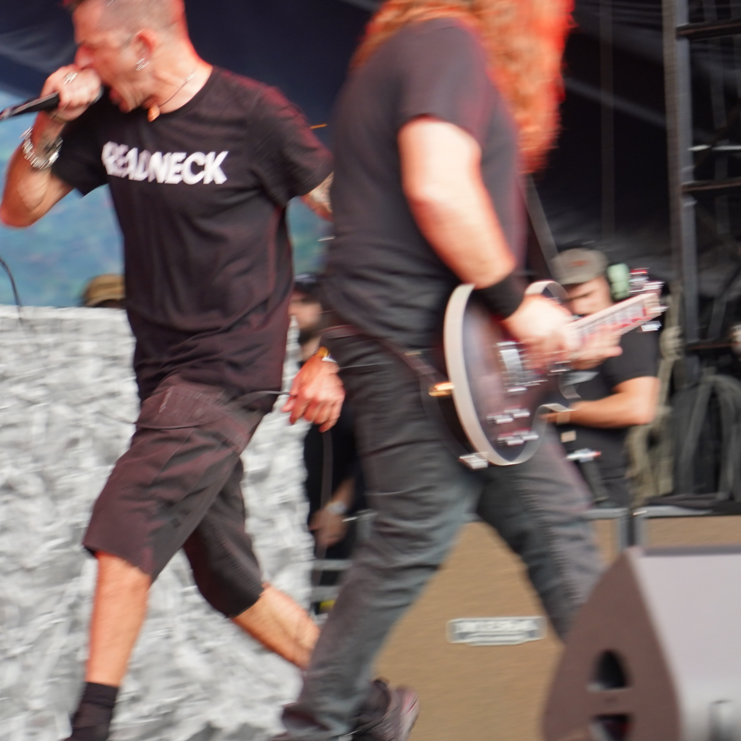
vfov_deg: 8.4
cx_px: 501
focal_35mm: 208
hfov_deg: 8.4
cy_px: 189
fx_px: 5037
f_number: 4
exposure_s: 1/125
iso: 800
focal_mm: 105
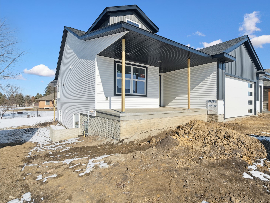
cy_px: 99
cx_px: 157
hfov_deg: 84.0
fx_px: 148
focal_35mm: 19
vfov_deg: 68.7
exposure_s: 1/500
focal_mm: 17
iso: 400
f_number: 10
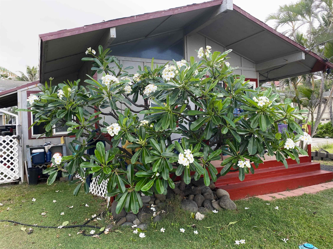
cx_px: 166
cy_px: 124
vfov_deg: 53.1
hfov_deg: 67.3
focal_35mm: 26
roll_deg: +1.3
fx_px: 250
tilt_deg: -1.3
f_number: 1.8
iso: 32
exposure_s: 1/248
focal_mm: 4.25
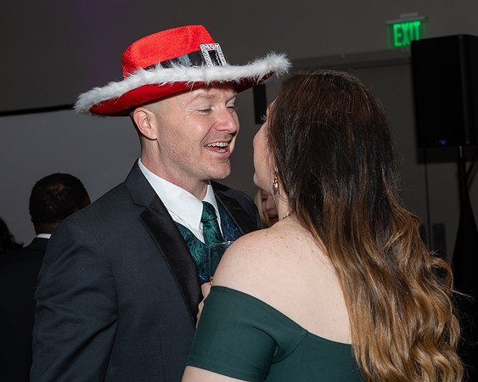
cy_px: 170
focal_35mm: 90
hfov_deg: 21.2
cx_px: 255
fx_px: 1276
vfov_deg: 17.0
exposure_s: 1/250
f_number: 5.6
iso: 400
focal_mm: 48
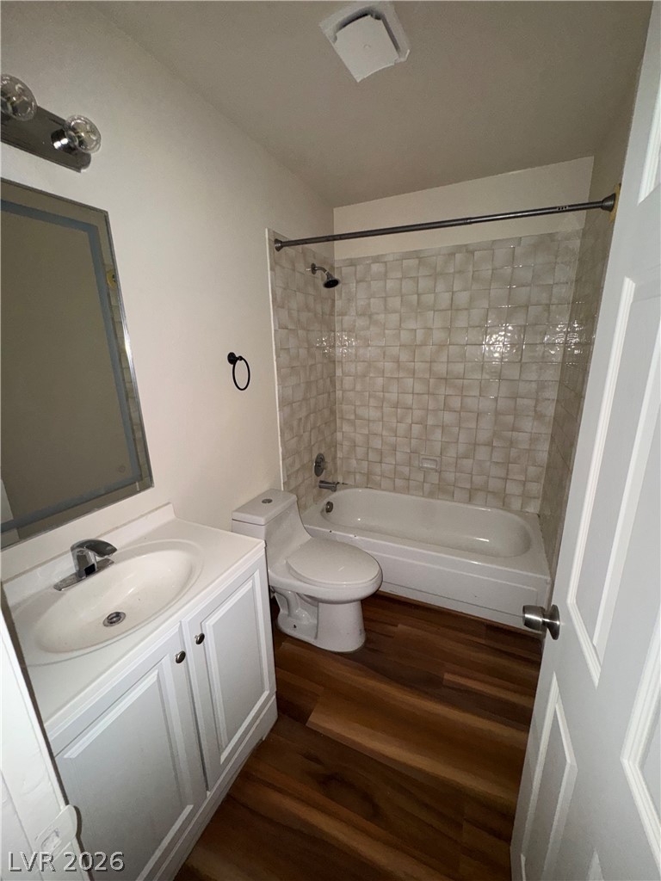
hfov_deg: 85.7
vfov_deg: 102.1
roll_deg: +1.6
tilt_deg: -14.6
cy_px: 440
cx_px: 330
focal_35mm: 14
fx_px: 356
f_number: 2.2
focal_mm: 2.22
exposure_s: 1/26
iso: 160
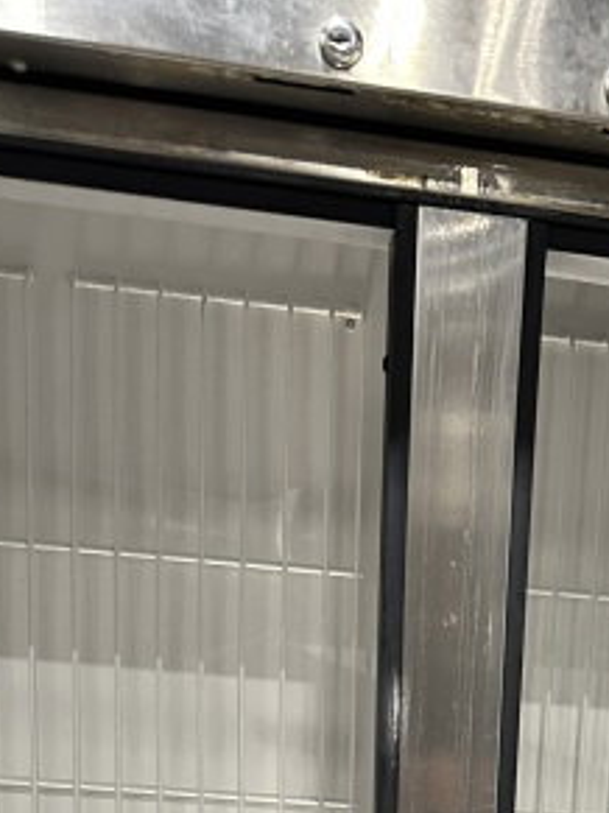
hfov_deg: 21.2
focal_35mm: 67
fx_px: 1573
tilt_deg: -12.0
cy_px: 1133
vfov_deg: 24.3
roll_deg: -4.5
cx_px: 609
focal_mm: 6.86
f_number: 1.78
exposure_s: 1/60
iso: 400
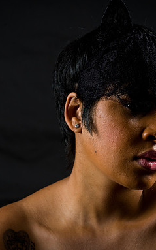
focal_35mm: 239
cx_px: 82
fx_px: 1628
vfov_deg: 8.8
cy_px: 125
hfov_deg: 5.5
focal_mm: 155
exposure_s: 1/125
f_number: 5.6
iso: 200
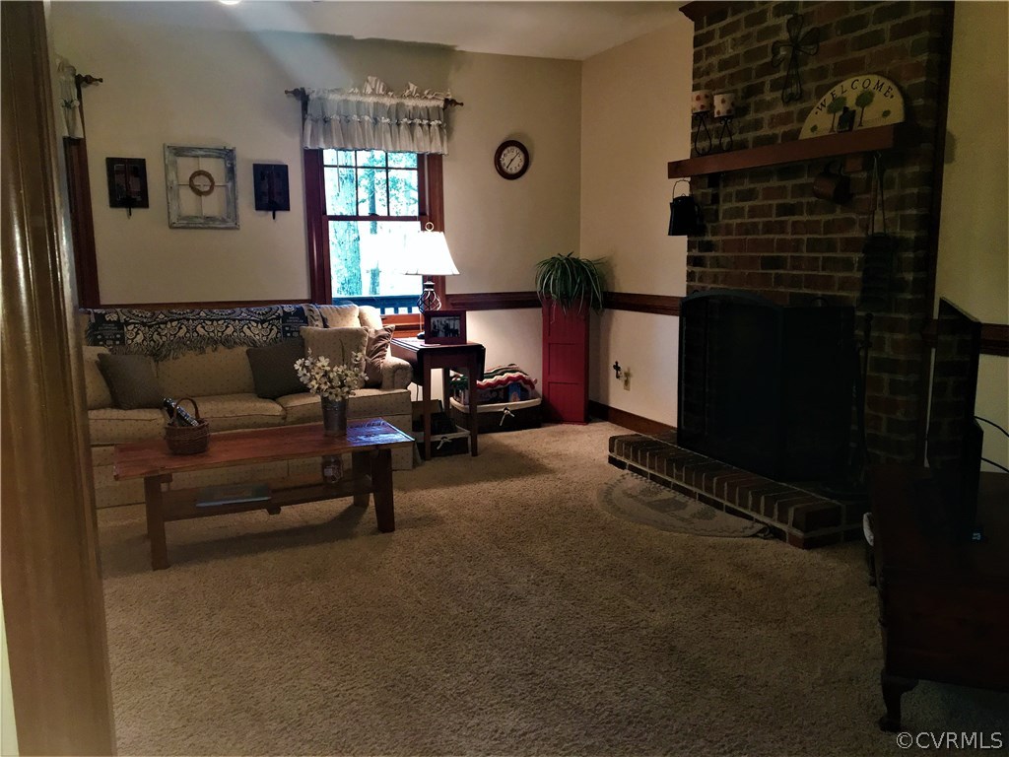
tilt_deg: -8.2
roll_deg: +0.7
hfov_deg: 61.7
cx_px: 504
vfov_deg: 48.2
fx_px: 845
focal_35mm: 29
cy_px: 378
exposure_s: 1/24
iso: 125
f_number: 2.2
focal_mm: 4.15
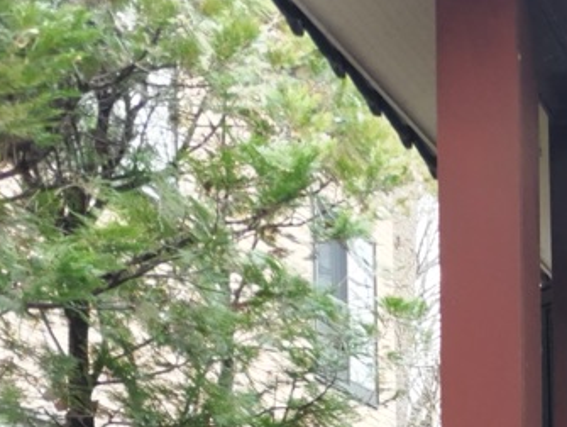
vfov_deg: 14.6
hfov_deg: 17.7
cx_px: 961
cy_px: 679
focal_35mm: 93
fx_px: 1525
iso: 439
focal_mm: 4.8
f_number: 1.79
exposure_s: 1/50
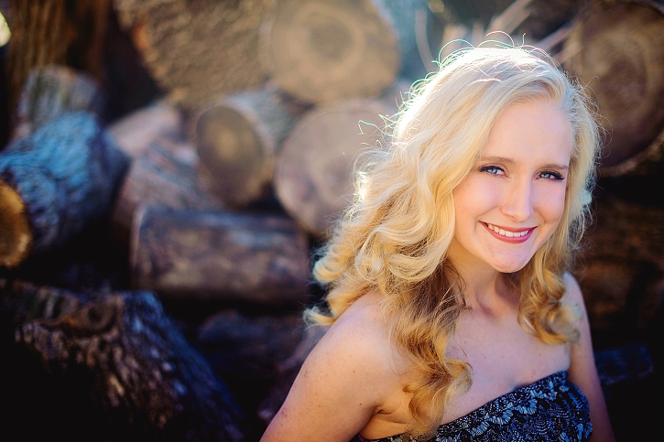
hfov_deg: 37.5
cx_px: 346
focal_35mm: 53
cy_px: 230
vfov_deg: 25.5
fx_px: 977
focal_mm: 50
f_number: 2
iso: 200
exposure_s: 1/1250
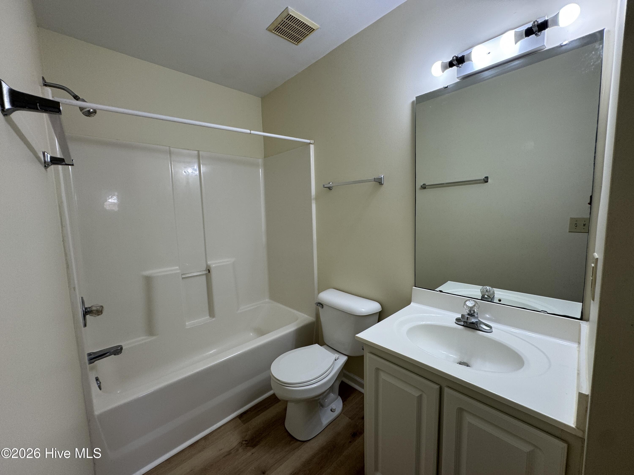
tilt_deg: -5.7
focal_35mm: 14
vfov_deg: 85.7
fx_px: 256
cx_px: 317
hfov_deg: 102.1
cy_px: 238
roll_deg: +2.4
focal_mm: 2.22
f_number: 2.2
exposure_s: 1/120
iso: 80
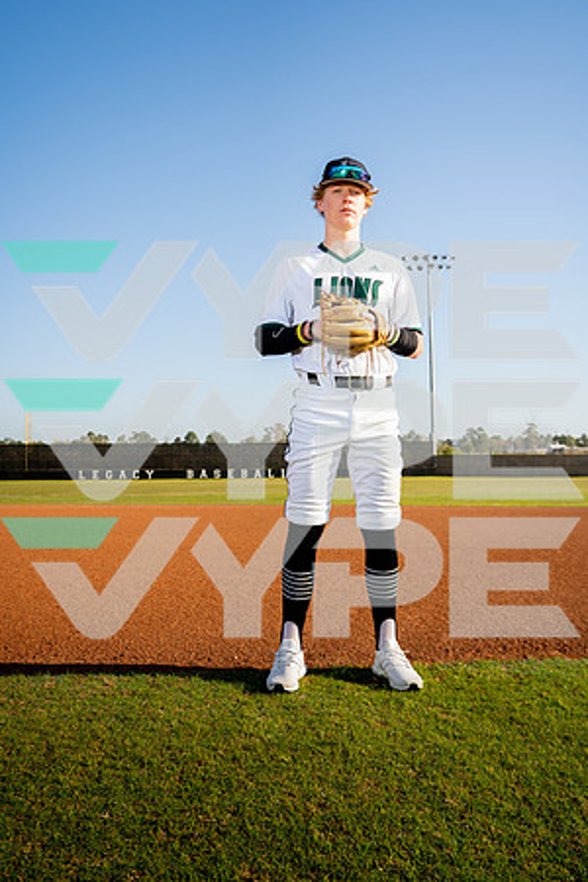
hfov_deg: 42.3
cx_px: 294
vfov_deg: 60.3
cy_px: 441
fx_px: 759
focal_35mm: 31
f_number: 5.6
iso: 100
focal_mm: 31
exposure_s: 1/250
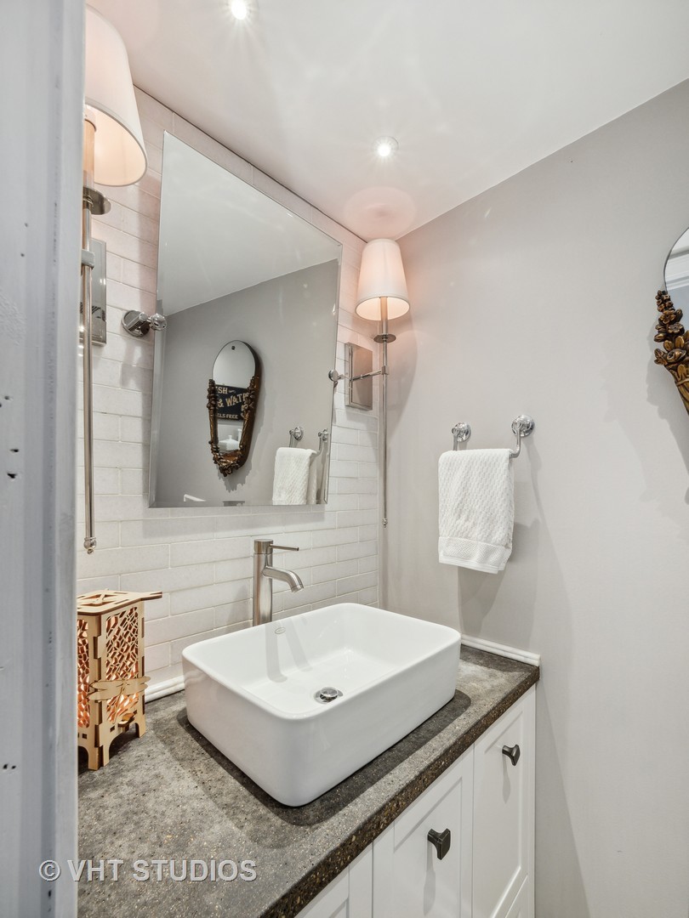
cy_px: 459
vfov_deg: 102.1
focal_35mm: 14
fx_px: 372
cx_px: 344
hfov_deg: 85.7
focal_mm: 7
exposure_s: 1/6
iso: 400
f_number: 8
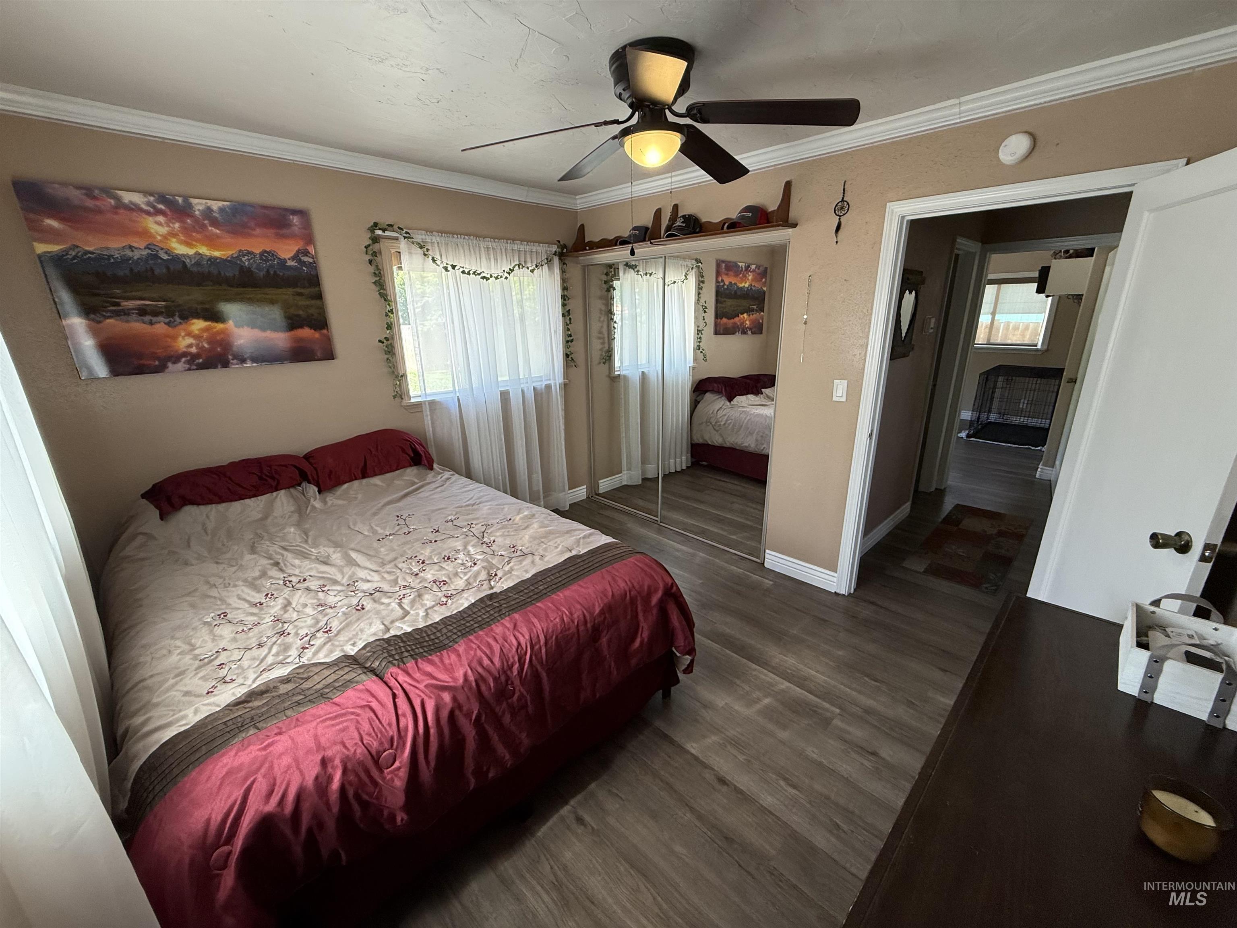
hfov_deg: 102.1
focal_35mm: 14
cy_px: 464
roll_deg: +1.4
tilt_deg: -17.2
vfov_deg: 85.7
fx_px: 500
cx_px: 618
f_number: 2.2
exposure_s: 1/99
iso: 160
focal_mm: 2.22
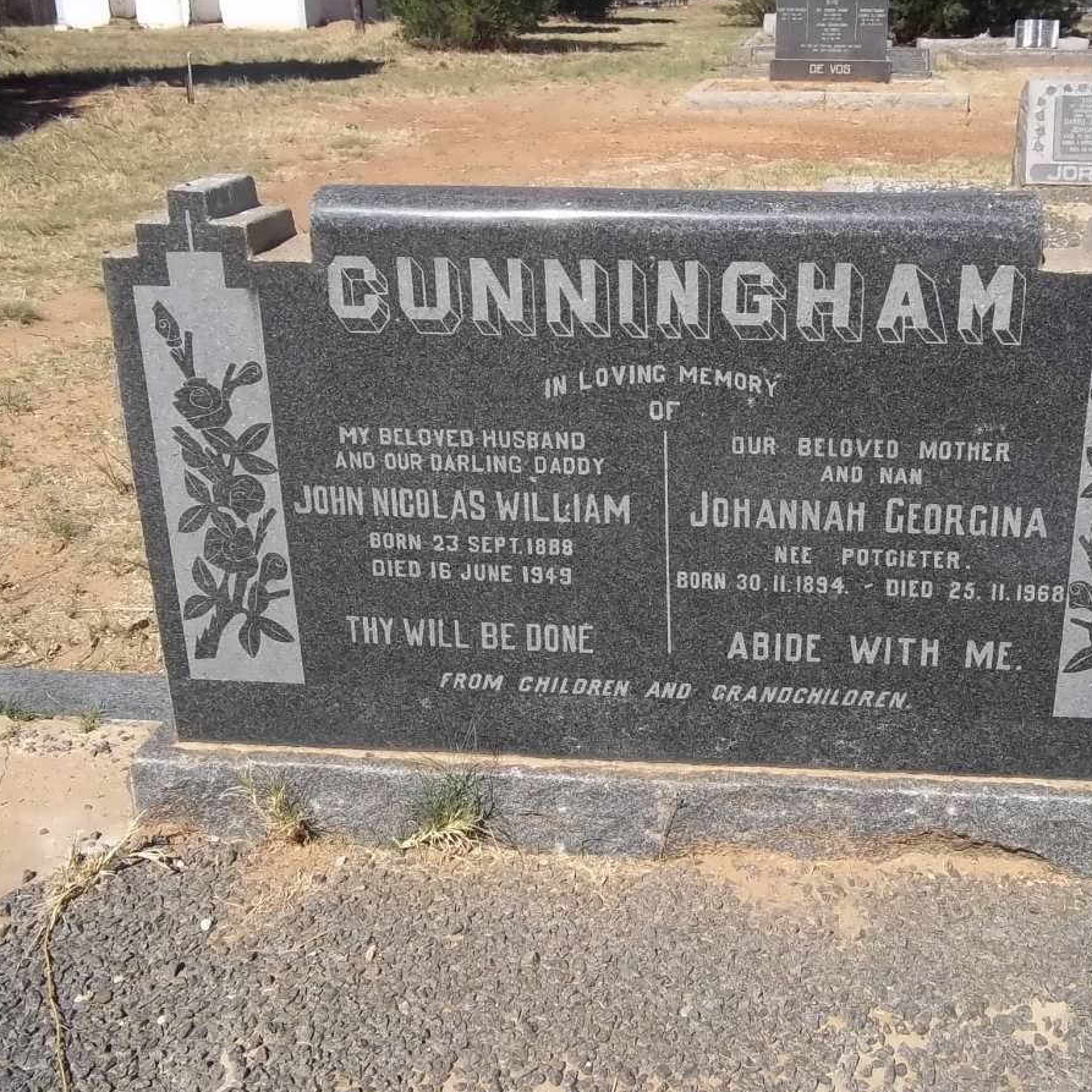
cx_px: 668
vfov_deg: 43.9
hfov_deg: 43.6
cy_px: 545
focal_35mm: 38
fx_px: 1356
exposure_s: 1/500
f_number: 5.5
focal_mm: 5.7
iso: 80
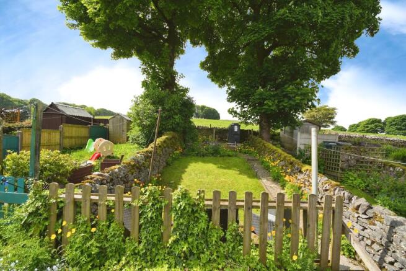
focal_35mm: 15
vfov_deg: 77.4
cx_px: 203
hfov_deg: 100.4
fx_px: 169
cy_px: 136
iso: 400
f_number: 8
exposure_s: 1/800
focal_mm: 10
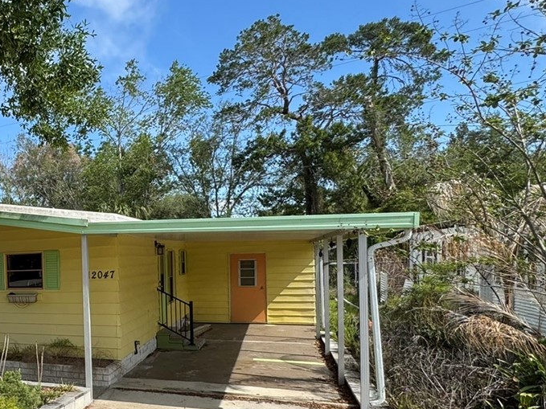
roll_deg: +1.8
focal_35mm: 33
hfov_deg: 44.4
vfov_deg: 42.3
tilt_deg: -0.5
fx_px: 520
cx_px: -33
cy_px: 279
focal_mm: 2.22
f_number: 2.2
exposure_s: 1/993
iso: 40
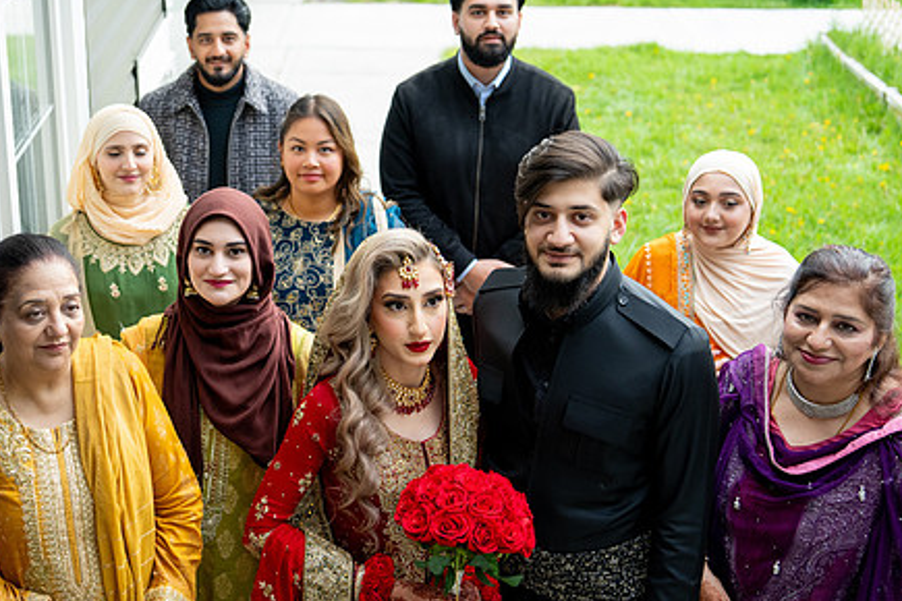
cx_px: 304
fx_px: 1528
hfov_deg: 32.6
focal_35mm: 61
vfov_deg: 22.2
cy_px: 261
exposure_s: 1/640
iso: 1000
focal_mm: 42
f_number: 2.8
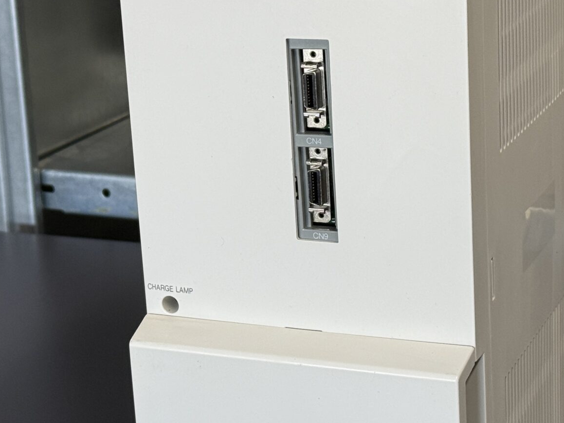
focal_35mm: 106
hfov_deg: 18.5
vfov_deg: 14.0
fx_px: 1727
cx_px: 242
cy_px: 197
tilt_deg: -16.9
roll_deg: +3.6
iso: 64
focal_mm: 6.76
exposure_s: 1/50
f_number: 1.78
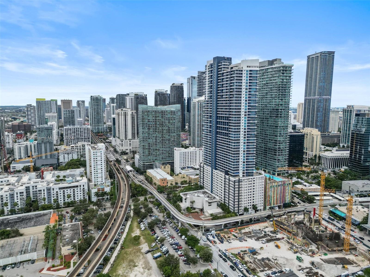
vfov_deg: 56.8
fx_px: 257
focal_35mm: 24
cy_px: 138
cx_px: 185
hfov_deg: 71.6
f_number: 1.7
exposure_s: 1/2000
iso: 110
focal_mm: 6.72
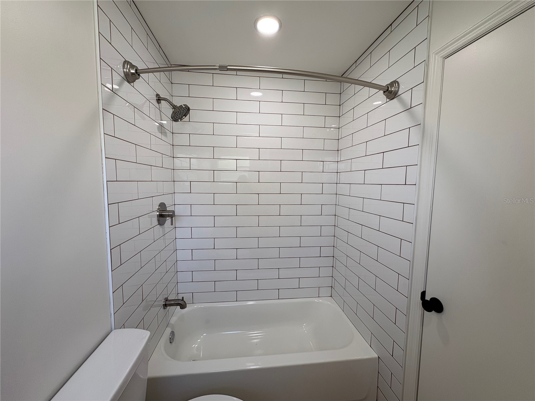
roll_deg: -0.8
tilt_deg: -4.1
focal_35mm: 14
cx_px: 268
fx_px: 216
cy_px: 200
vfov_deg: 85.7
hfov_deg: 102.1
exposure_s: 1/120
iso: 50
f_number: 2.2
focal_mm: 2.22
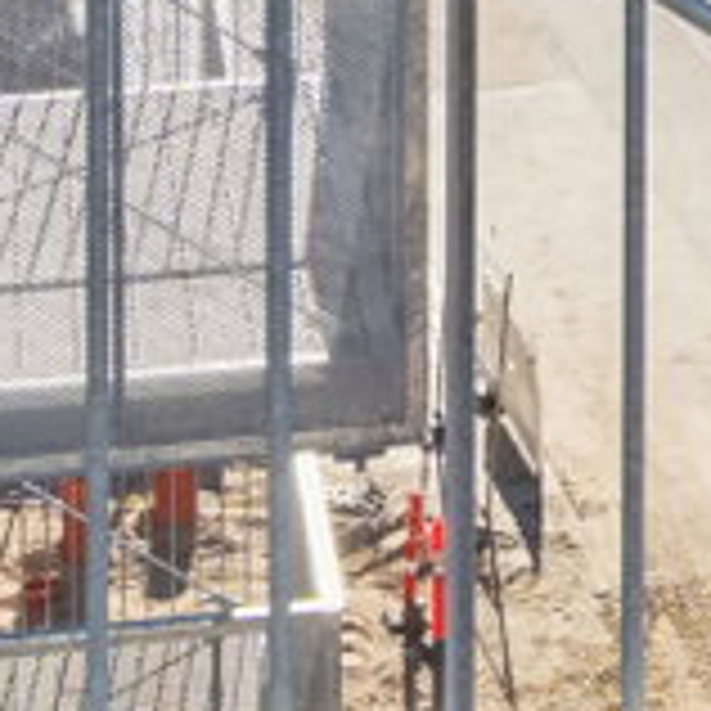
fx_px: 4206
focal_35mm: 181
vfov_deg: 8.6
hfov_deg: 9.4
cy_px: -1118
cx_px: 1125
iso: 200
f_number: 8
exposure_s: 1/320
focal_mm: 14
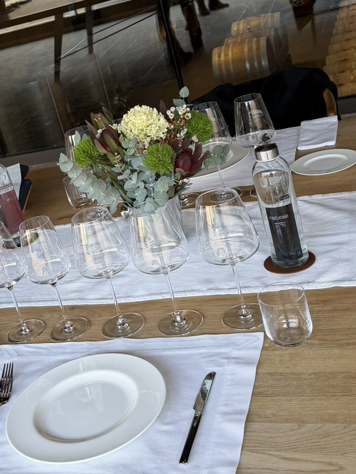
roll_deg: +17.5
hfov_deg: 26.4
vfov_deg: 35.4
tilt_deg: -18.3
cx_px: 53
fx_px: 740
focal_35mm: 54
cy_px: 185
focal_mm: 6.76
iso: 50
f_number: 1.78
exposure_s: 1/121
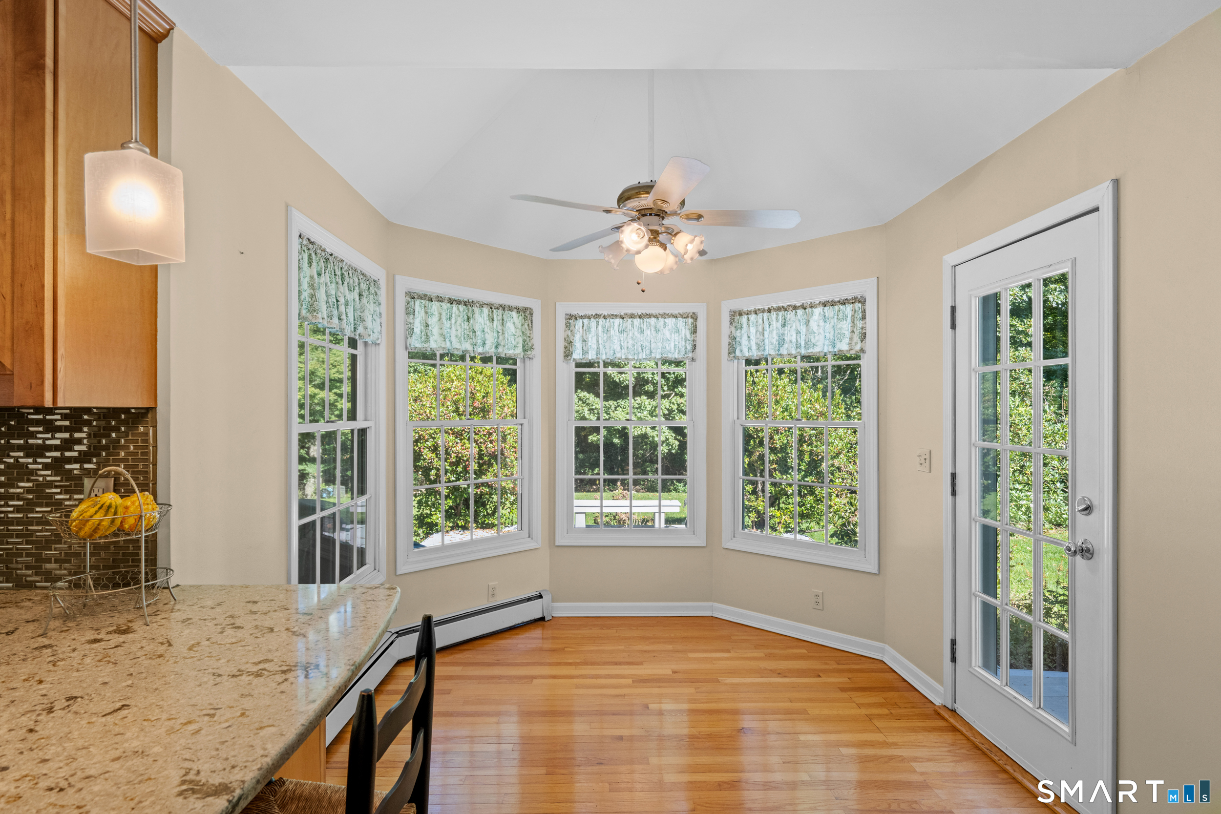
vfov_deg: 67.4
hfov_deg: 90.0
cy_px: 407
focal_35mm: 18
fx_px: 610
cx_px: 610
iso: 400
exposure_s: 1/6
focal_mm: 18
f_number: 9
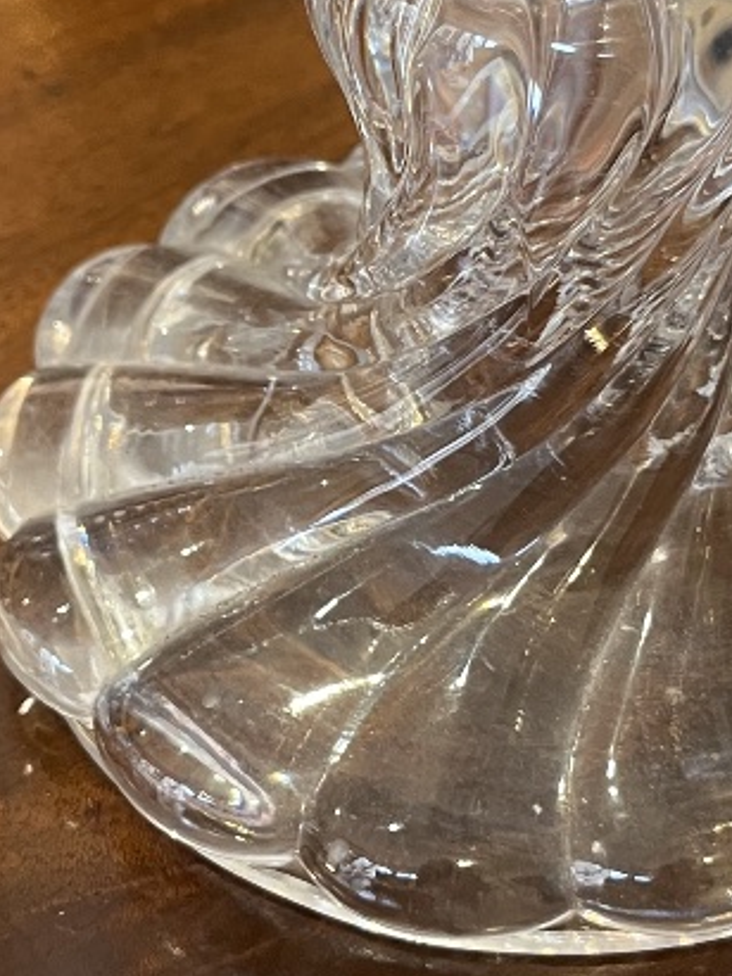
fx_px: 2144
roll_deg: -0.6
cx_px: 456
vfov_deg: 25.6
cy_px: 392
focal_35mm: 76
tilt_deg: -42.9
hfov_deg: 19.3
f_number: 1.6
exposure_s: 1/50
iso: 200
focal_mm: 5.1
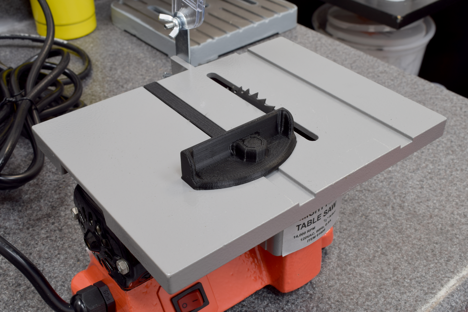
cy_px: 156
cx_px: 234
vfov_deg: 29.9
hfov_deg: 43.6
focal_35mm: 45
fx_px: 585
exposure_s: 1/1.6
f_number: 16
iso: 100
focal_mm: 30
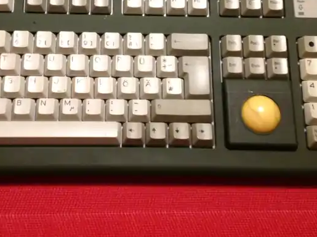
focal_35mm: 68
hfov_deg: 28.6
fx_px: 621
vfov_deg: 21.2
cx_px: 135
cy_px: 38
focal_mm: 4.28
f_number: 2.4
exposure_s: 1/15
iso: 160
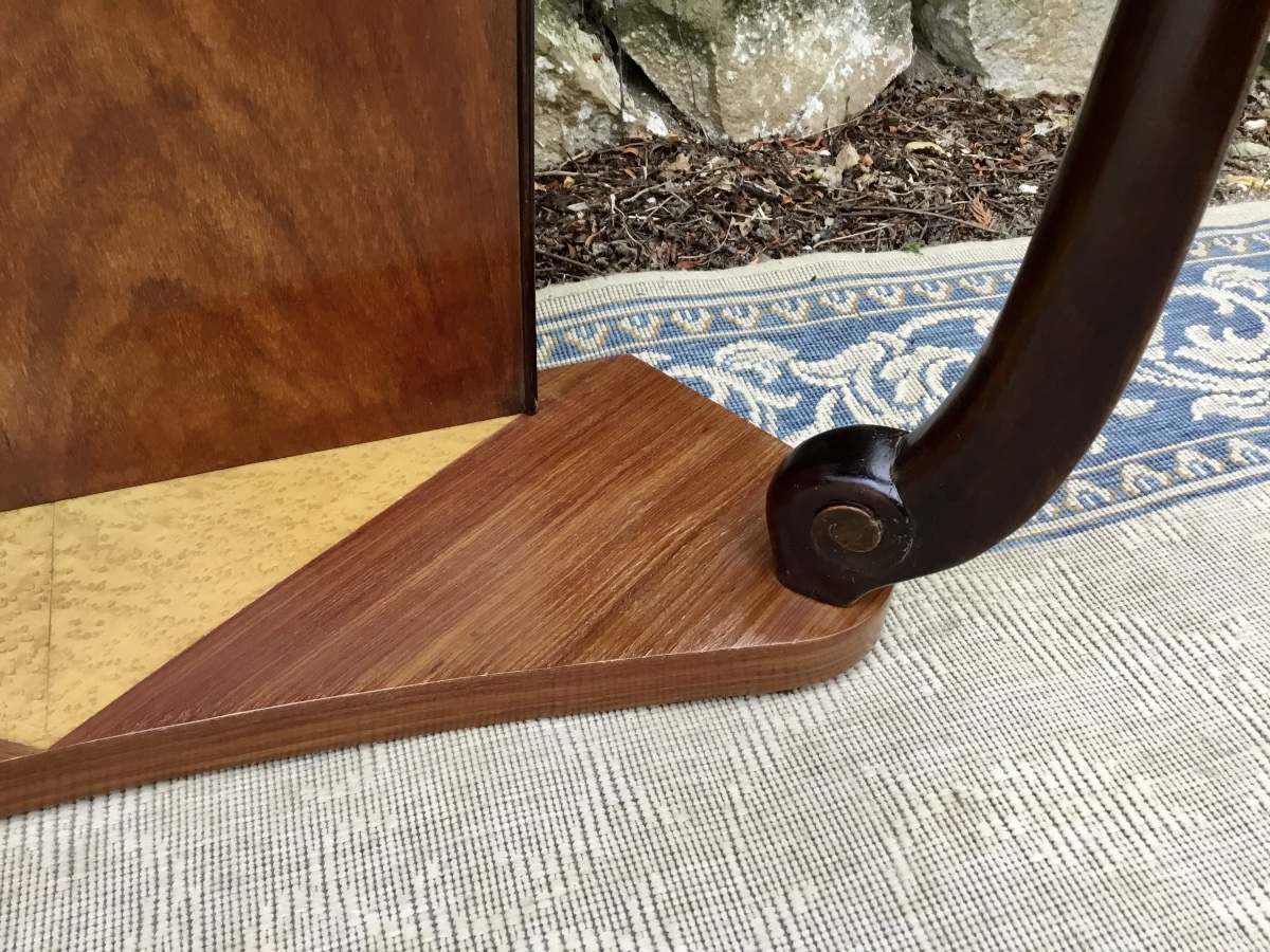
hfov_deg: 58.4
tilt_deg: -37.8
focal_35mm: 31
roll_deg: -1.5
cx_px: 635
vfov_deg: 45.4
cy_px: 476
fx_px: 1137
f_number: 2.4
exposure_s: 1/33
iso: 80
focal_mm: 3.3
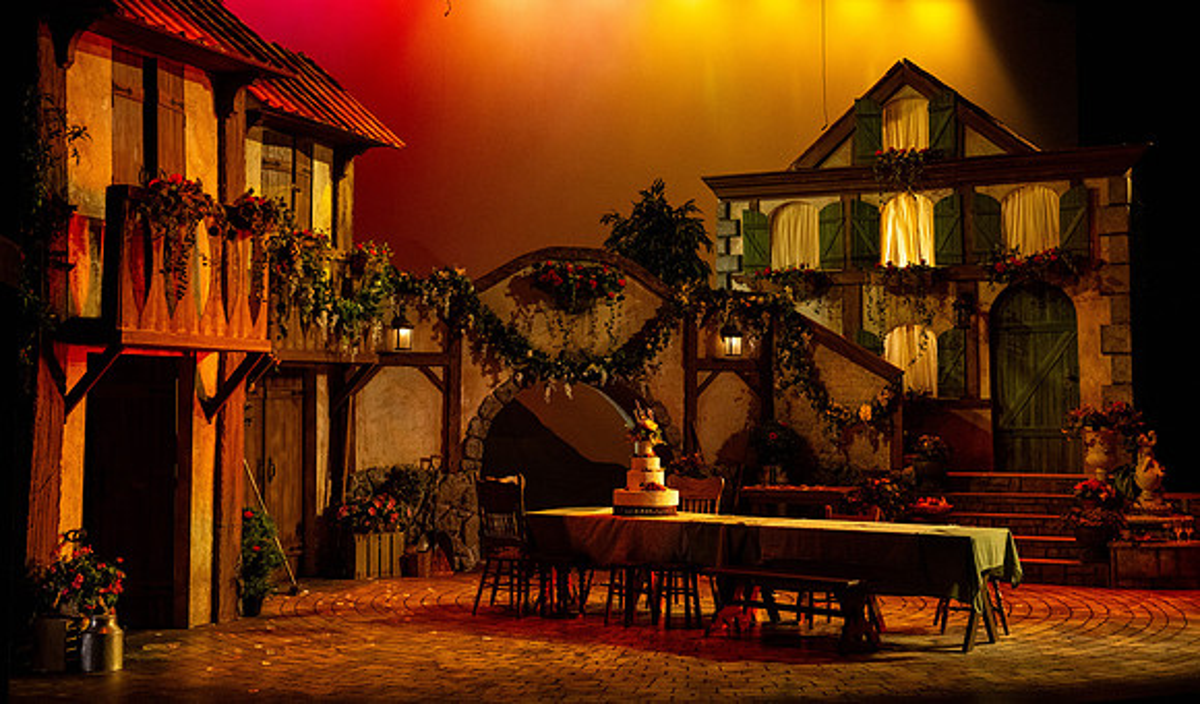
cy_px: 303
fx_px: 1500
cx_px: 600
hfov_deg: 43.6
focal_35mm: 47
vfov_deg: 26.4
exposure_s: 1/160
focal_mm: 45
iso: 3200
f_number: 5.6
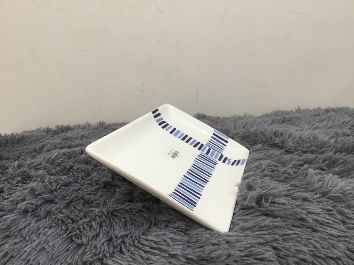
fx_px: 317
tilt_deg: -16.5
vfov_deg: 45.4
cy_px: 132
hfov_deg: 58.4
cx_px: 177
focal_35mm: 31
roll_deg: +1.6
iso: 40
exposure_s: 1/33
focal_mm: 3.3
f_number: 2.4
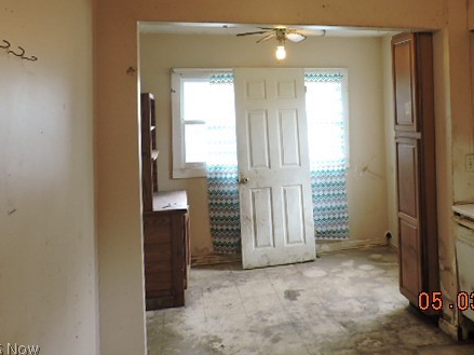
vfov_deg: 39.9
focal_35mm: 35
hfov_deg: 51.7
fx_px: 479
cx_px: 314
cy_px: 101
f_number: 3
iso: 280
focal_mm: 4.3
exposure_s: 1/30
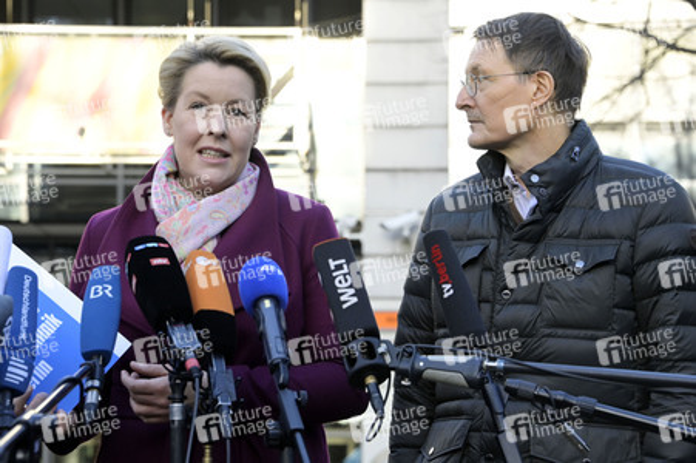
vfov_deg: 13.7
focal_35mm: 100
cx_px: 348
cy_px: 232
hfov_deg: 20.4
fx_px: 1932
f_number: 6.3
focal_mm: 100
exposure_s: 1/1000
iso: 4000
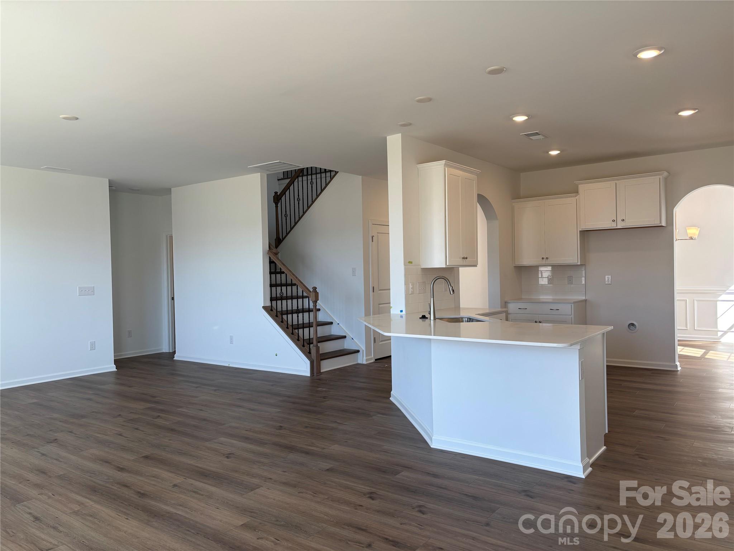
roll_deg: +1.3
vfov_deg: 53.1
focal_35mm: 26
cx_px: 367
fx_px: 551
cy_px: 276
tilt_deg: -0.9
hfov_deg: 67.3
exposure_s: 1/120
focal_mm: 5.96
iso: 40
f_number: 1.6
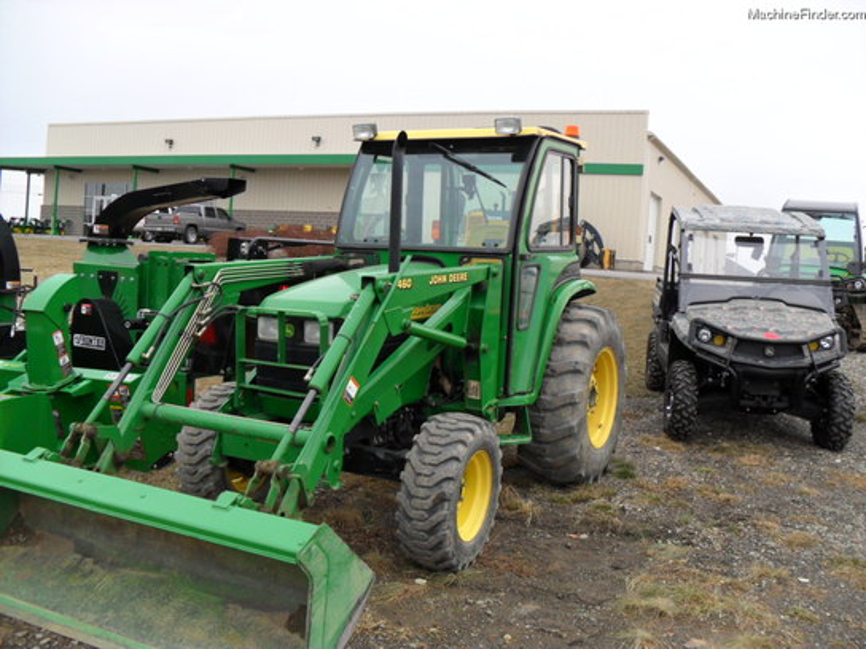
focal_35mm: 35
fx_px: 876
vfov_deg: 40.7
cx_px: 433
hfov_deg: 52.6
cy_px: 324
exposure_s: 1/60
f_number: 3
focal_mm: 6.3
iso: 80
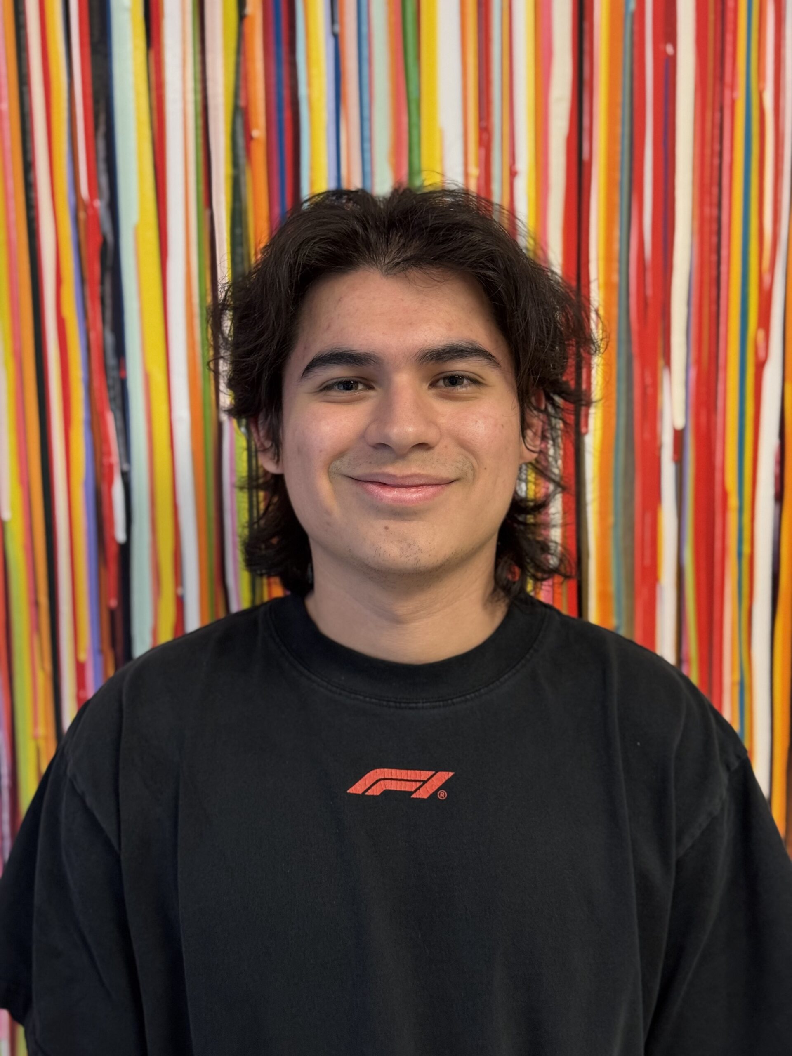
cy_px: 528
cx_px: 396
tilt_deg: -7.4
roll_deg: +2.1
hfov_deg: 30.3
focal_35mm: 48
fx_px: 1464
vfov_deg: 39.7
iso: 250
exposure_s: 1/60
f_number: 1.78
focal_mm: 6.76
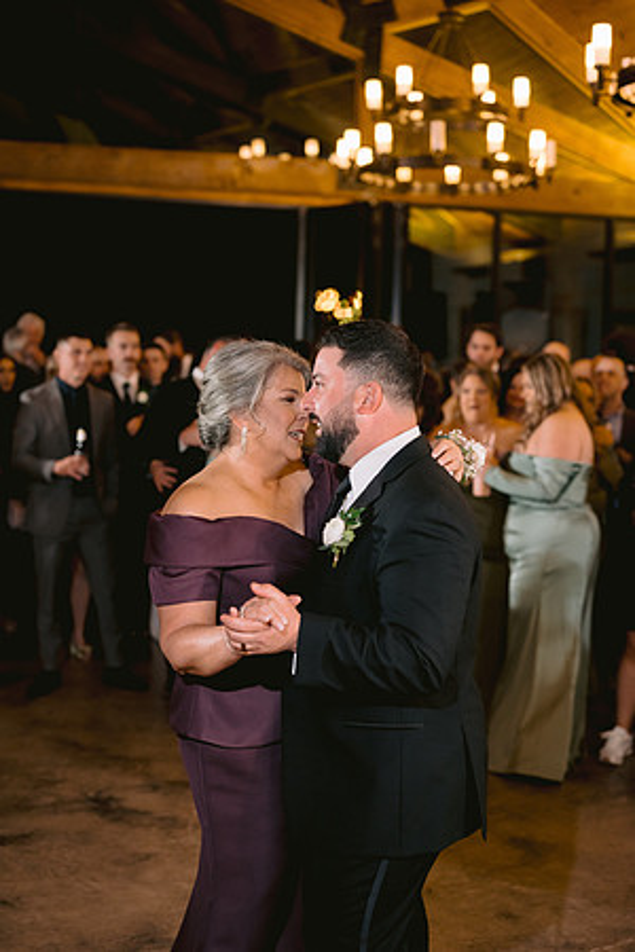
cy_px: 476
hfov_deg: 27.0
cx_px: 318
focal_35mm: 50
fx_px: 1323
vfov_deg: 39.6
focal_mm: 50
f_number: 2.5
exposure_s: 1/125
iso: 800
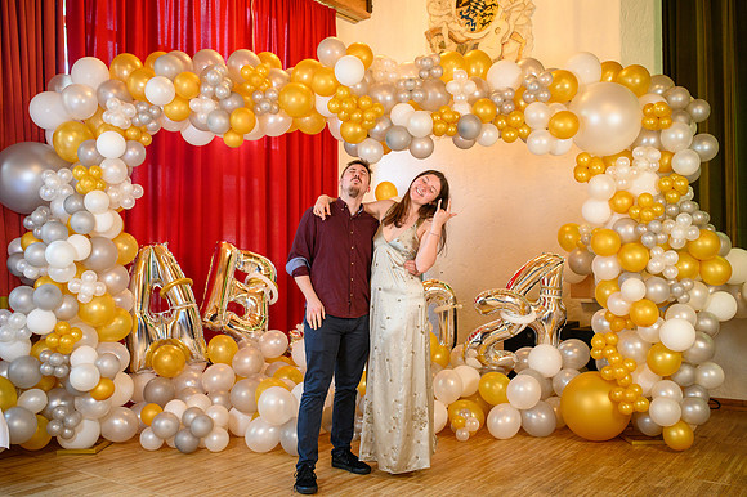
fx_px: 726
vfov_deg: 37.8
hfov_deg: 54.5
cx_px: 374
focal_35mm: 35
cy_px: 248
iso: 1250
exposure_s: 1/100
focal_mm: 35
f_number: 3.5
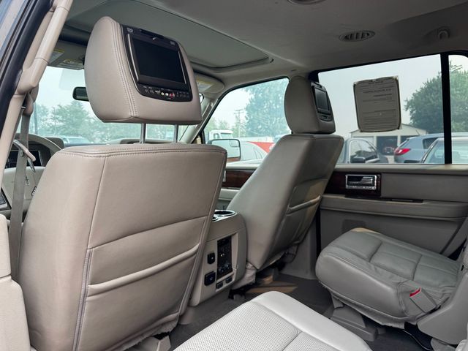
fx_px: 324
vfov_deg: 56.8
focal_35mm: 24
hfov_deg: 71.6
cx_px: 234
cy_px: 176
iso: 80
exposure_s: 1/621
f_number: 1.78
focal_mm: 6.76
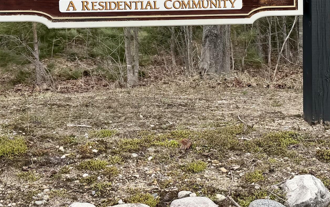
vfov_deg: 21.1
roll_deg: +0.8
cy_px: 46
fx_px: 549
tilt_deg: -2.6
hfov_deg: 33.5
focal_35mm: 61
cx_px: 180
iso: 80
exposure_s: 1/2907
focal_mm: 6.76
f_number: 1.78
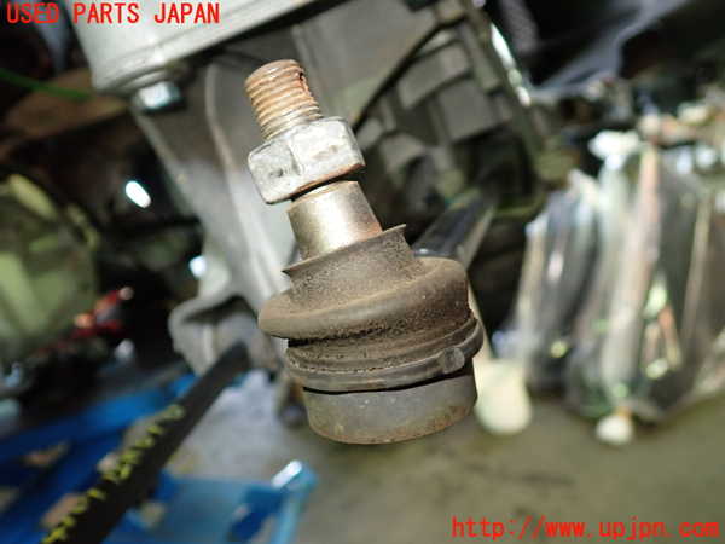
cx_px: 362
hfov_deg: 60.0
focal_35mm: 30
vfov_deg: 46.8
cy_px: 272
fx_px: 628
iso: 250
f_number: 2.3
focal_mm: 5.4
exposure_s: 1/30
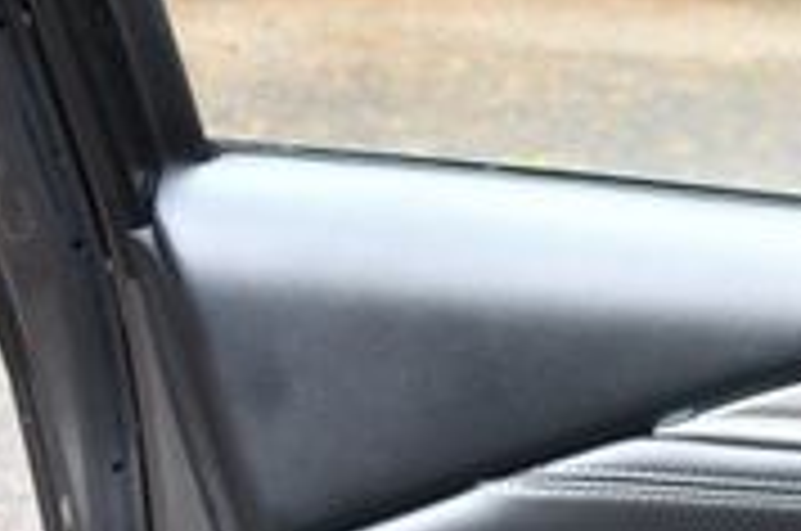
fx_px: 2399
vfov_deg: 12.2
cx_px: 1120
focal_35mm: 108
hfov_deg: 17.5
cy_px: 734
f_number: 3.8
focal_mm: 20
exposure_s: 1/160
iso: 800
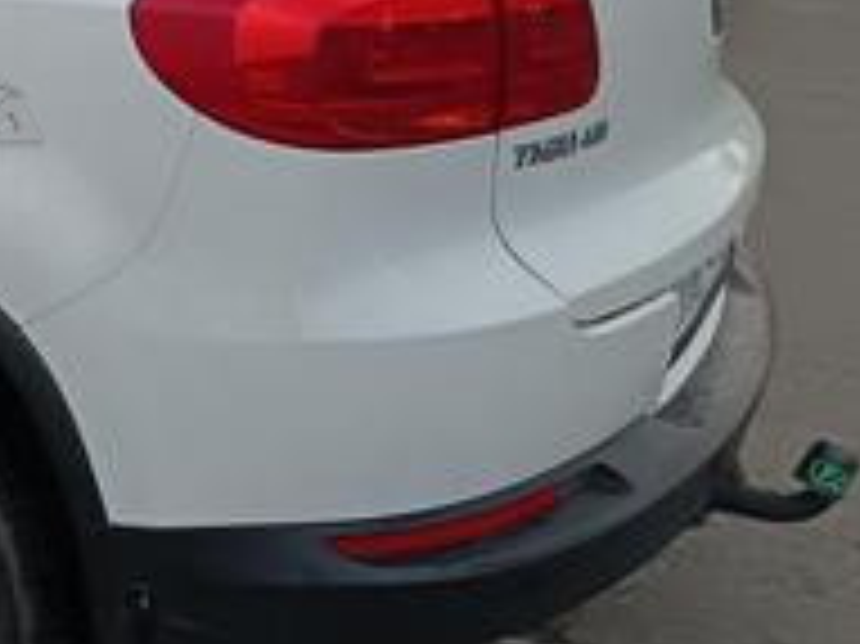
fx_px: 2036
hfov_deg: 20.9
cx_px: -356
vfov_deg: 17.7
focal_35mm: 82
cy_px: 52
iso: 714
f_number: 1.75
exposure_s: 1/50
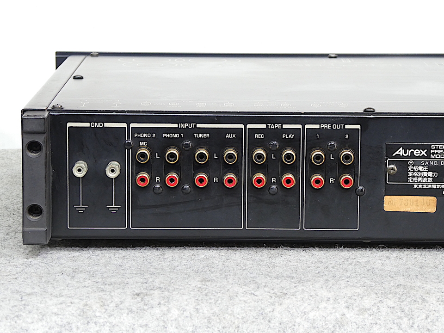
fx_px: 1590
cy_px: 166
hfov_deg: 15.9
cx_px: 222
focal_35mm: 124
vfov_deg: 12.0
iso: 200
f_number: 5.2
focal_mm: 22.3
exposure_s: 1/3.2
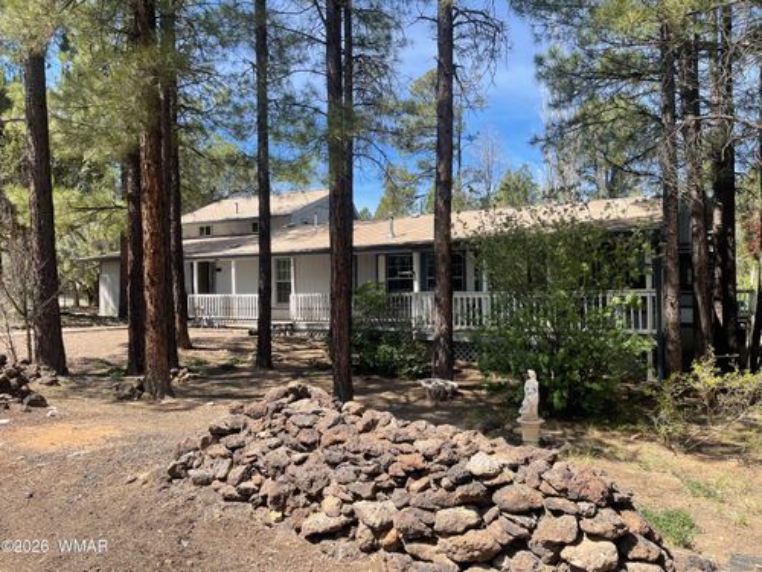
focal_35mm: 25
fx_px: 550
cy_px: 286
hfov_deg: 69.4
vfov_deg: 54.9
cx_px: 381
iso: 32
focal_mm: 5.1
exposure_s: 1/1323
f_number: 1.6
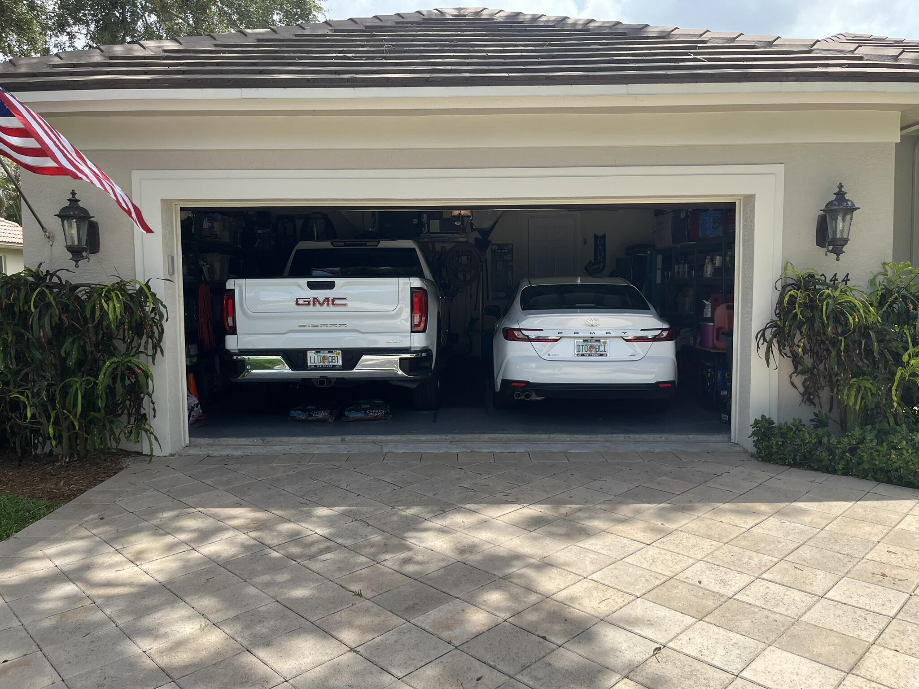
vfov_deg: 53.1
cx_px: 460
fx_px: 690
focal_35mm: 26
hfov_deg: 67.3
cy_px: 344
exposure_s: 1/1776
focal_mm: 5.1
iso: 50
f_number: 1.6
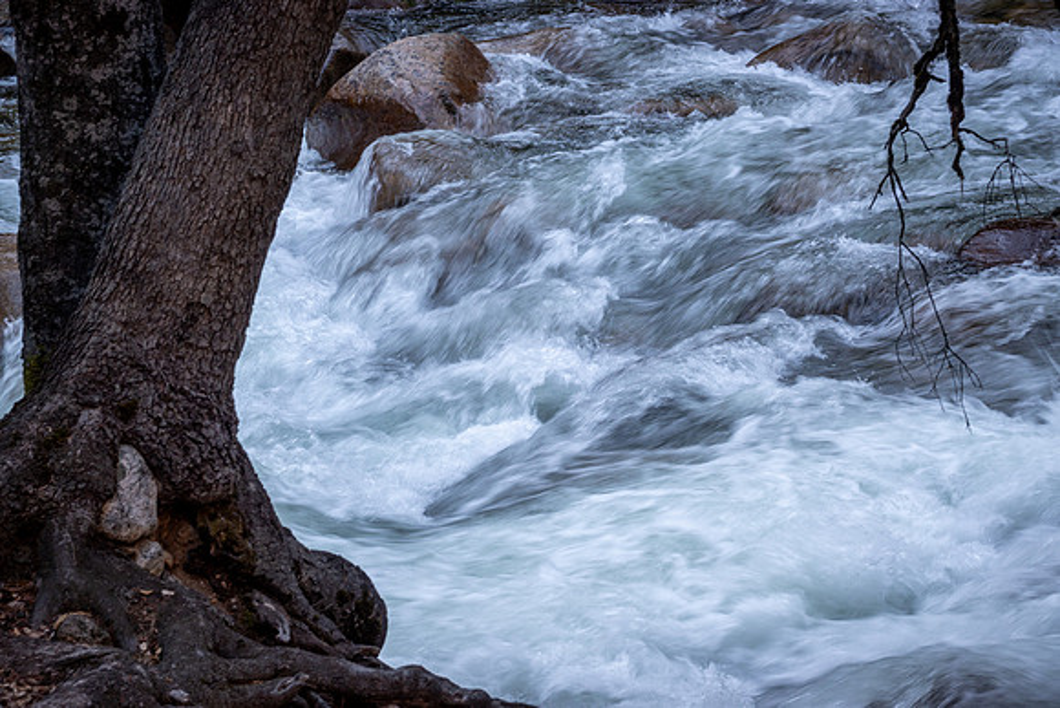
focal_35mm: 135
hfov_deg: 15.2
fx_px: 3976
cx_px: 530
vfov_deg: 10.2
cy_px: 354
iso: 100
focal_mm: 49.51
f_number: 6.3
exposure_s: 1/30
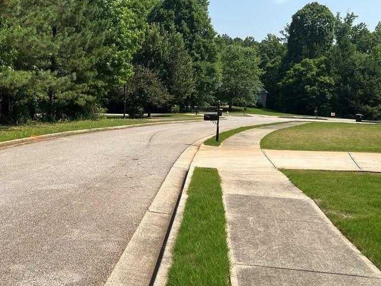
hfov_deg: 44.8
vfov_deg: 35.1
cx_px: 116
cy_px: 143
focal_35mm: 41
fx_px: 451
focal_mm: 5.7
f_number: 1.5
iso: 50
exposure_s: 1/3831
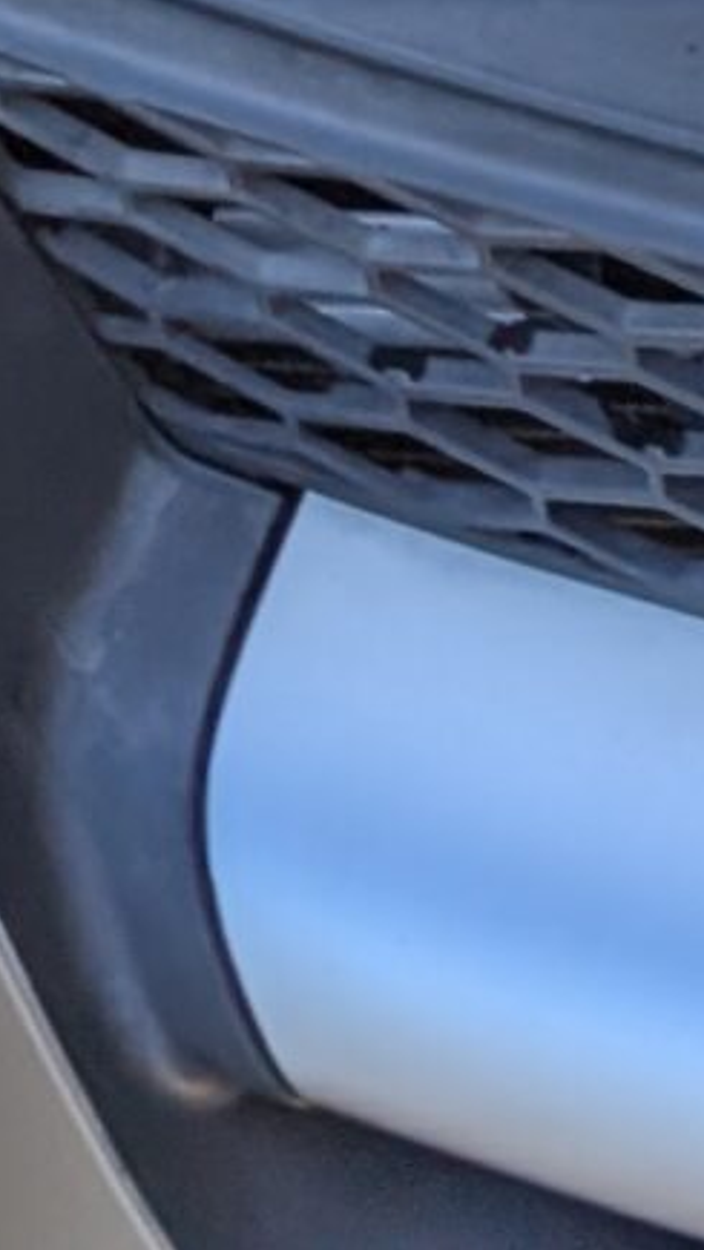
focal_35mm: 154
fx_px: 5106
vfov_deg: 11.9
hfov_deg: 6.9
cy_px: -1514
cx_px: 2276
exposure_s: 1/435
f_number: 1.68
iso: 17
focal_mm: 6.9
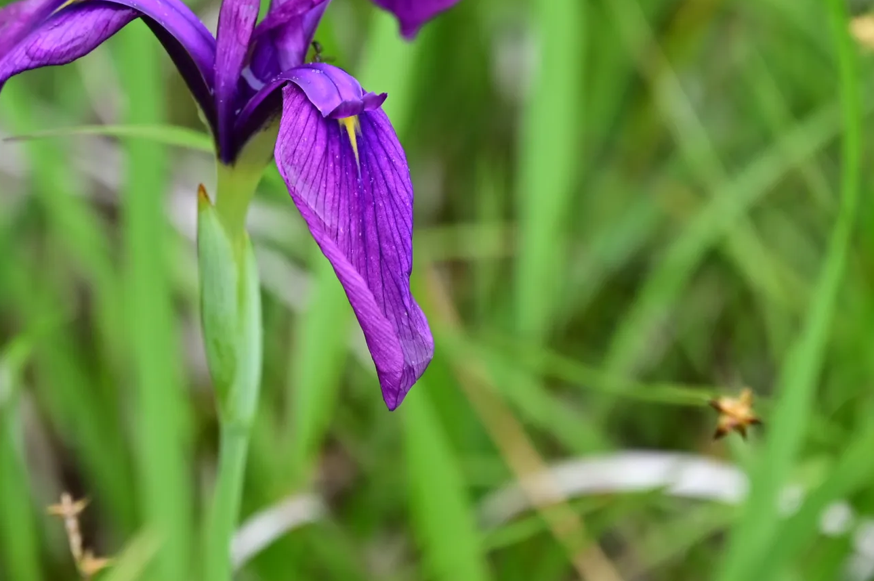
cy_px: 126
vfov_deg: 3.5
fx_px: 9631
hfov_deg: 5.2
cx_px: 294
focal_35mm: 397
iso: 640
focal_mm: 200
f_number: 6.3
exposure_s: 1/200
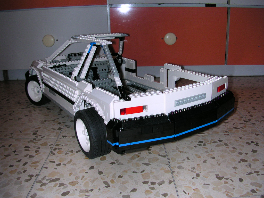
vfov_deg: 38.7
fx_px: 282
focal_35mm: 37
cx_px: 132
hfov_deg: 50.1
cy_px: 99
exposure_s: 1/60
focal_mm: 5.6
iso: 100
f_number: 2.7
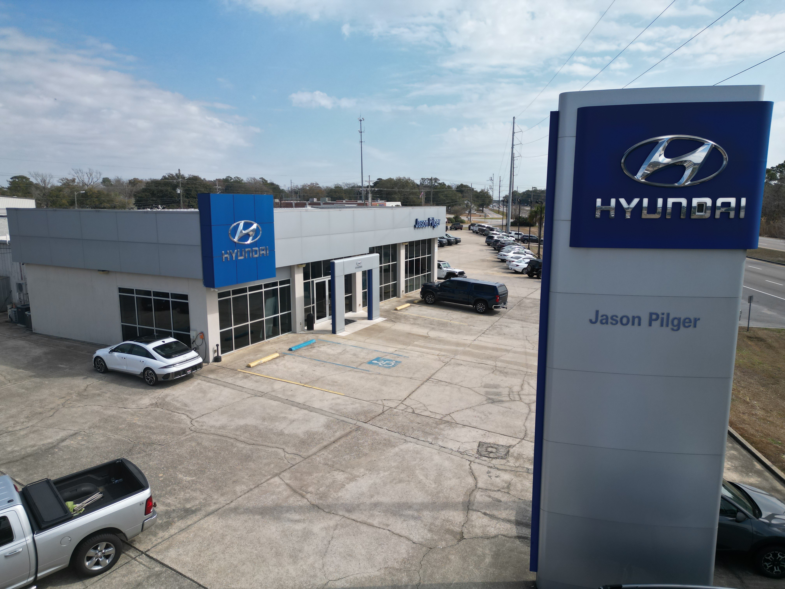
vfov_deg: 56.8
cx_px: 392
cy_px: 294
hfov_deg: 71.6
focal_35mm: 24
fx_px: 544
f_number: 1.7
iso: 120
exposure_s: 1/4000
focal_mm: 6.72
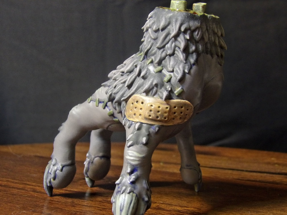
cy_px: 108
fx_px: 514
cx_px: 144
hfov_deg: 31.2
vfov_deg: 23.7
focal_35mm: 62
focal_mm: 11.1
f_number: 4
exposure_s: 1/3
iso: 800
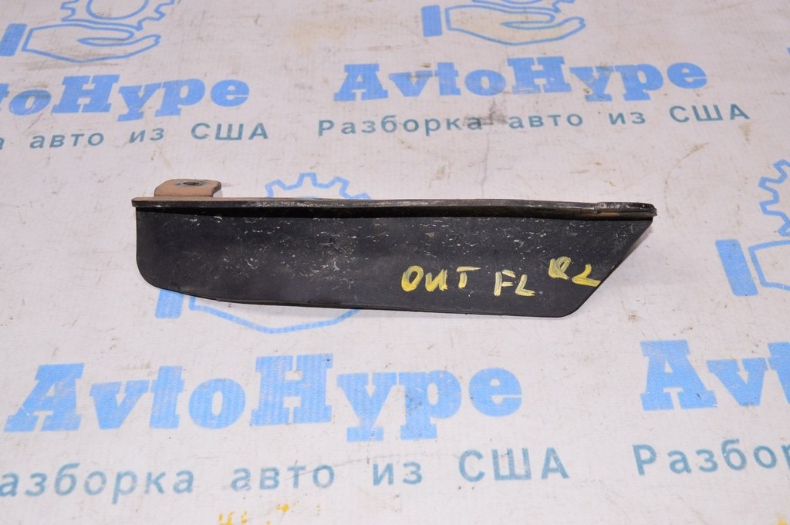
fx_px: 855
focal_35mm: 39
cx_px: 395
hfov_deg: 49.6
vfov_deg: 34.2
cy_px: 262
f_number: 8
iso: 1600
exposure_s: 1/160
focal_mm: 26
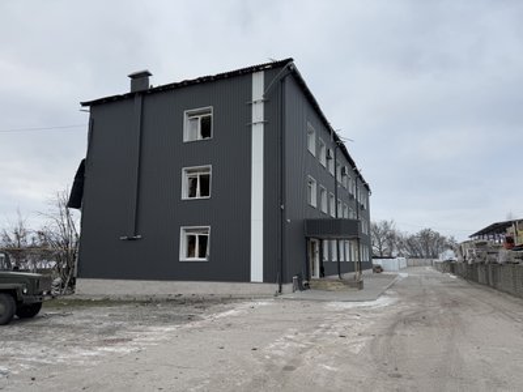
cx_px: 262
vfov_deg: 56.8
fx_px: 363
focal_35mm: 24
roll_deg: -1.4
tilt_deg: +10.9
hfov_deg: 71.6
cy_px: 196
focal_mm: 6.76
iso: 80
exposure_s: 1/651
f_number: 1.78
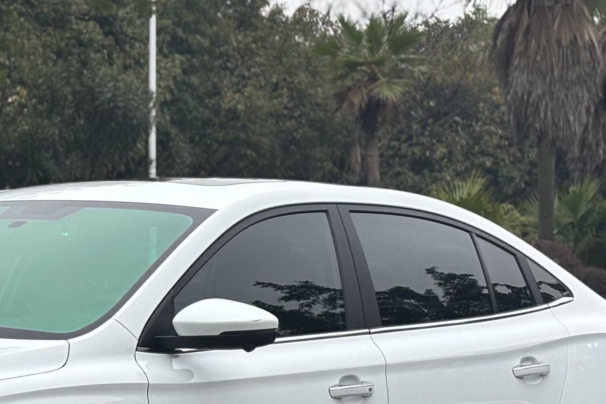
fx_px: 2457
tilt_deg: -3.6
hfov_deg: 13.9
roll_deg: +0.4
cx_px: 35
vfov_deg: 9.4
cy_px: 365
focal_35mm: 146
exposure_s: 1/1499
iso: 40
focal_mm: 5.96
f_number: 1.6
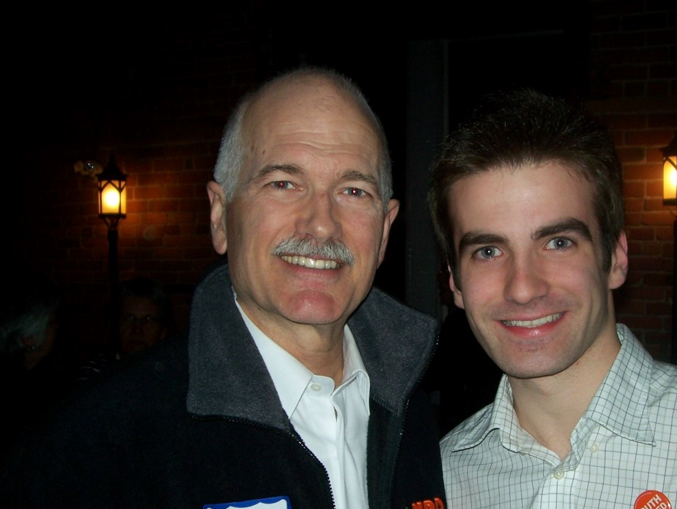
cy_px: 345
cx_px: 411
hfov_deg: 38.7
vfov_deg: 29.5
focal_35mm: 49
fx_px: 959
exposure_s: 1/60
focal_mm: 5.6
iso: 80
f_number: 2.7
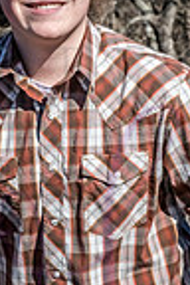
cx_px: 63
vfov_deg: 4.6
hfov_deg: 3.0
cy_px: 135
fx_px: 3578
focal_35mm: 452
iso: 800
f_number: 22
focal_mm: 145
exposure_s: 1/500
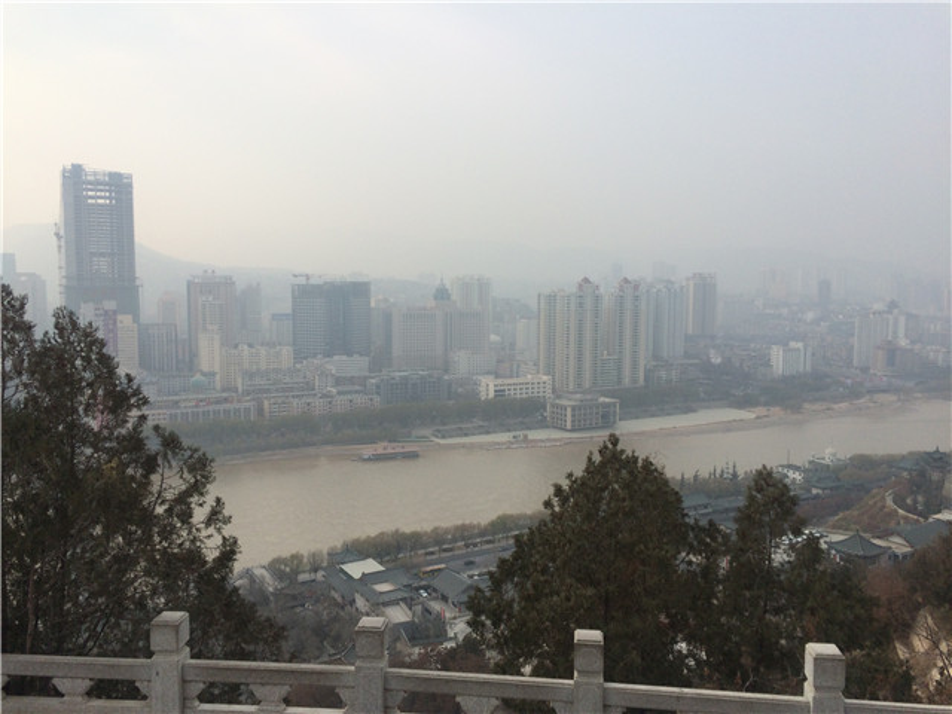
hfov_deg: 61.7
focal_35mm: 29
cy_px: 357
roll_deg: +2.2
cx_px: 476
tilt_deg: -4.8
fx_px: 798
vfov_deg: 48.2
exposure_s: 1/1580
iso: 32
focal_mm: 4.15
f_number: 2.2
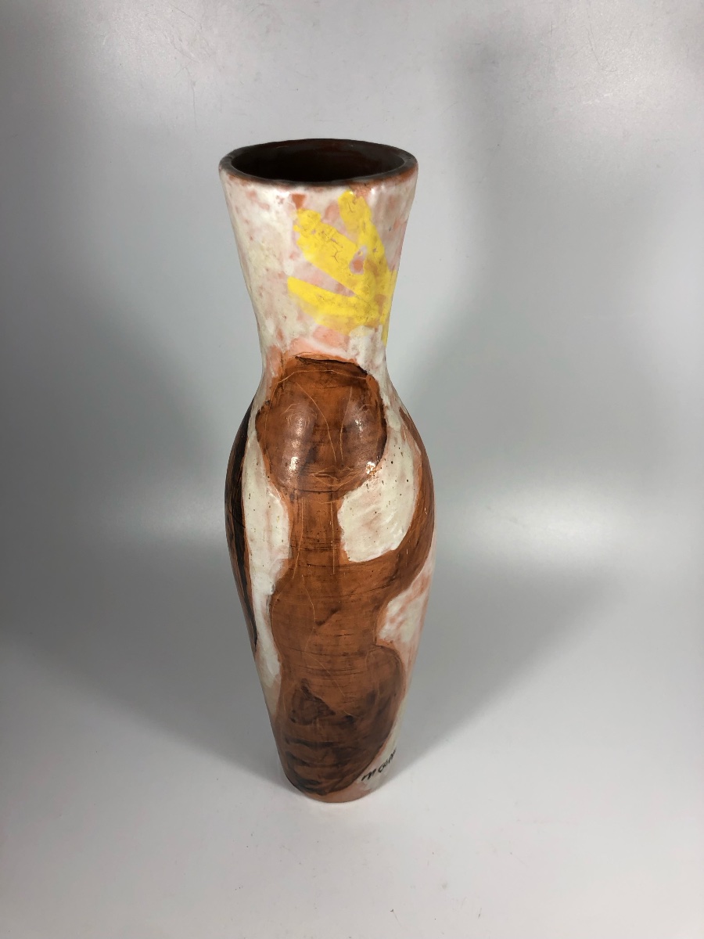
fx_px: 759
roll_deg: +0.5
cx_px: 352
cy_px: 470
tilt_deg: -33.9
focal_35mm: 28
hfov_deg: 49.7
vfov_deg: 63.4
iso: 20
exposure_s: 1/173
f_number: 1.8
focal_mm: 3.99
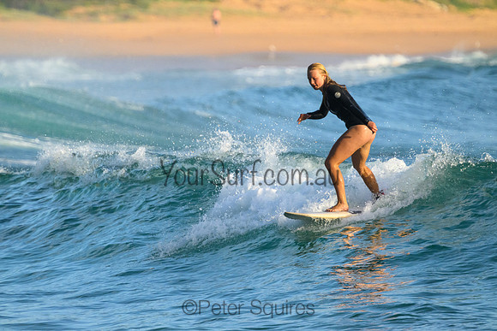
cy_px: 166
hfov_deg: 2.6
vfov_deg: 1.7
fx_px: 11047
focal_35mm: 800
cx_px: 248
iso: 2800
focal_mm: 800
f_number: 11
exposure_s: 1/2000
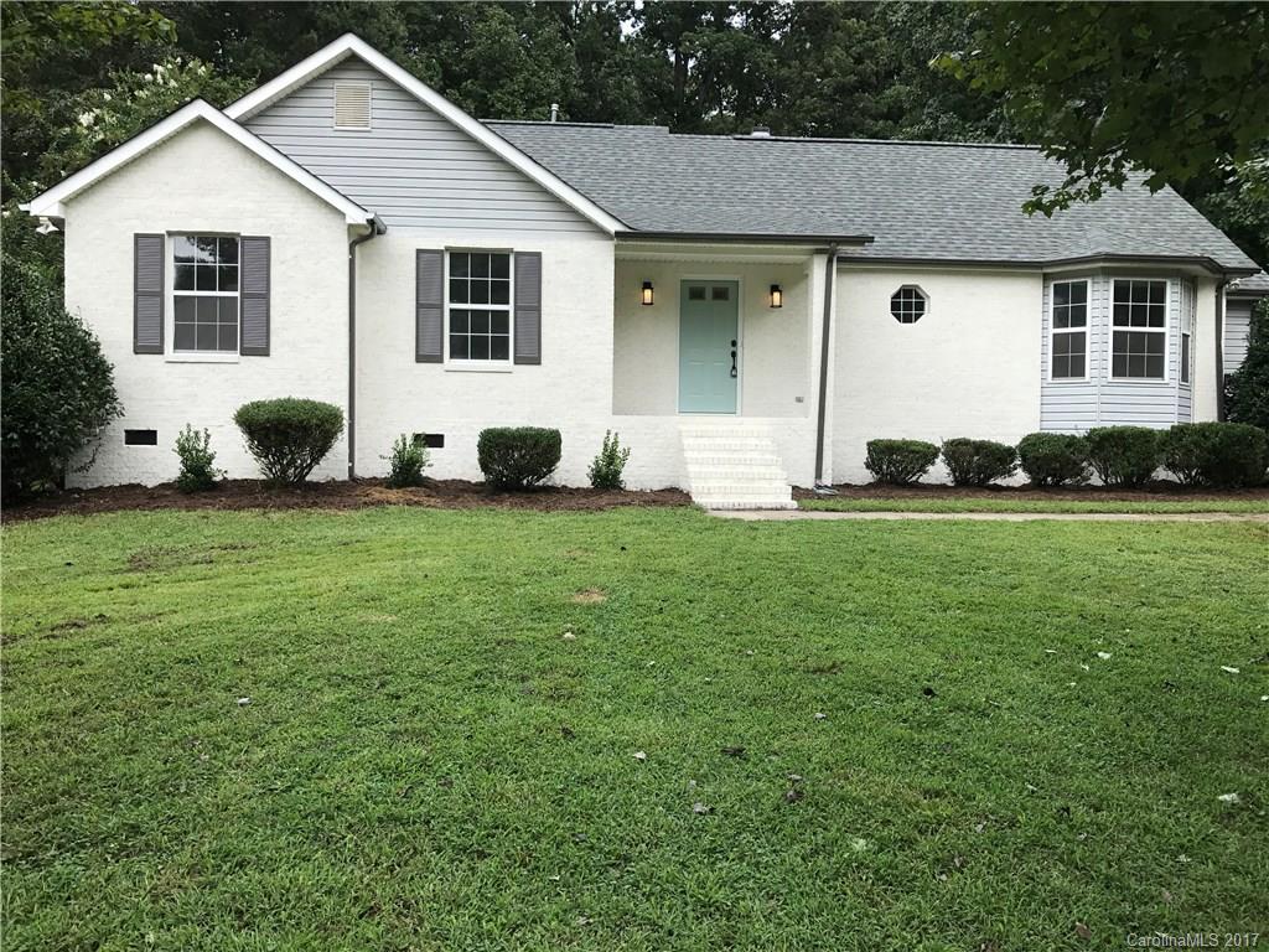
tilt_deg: -1.2
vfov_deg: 49.7
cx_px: 634
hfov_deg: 63.4
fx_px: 1026
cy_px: 476
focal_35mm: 28
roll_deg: -1.3
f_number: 1.8
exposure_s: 1/958
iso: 20
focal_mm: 3.99
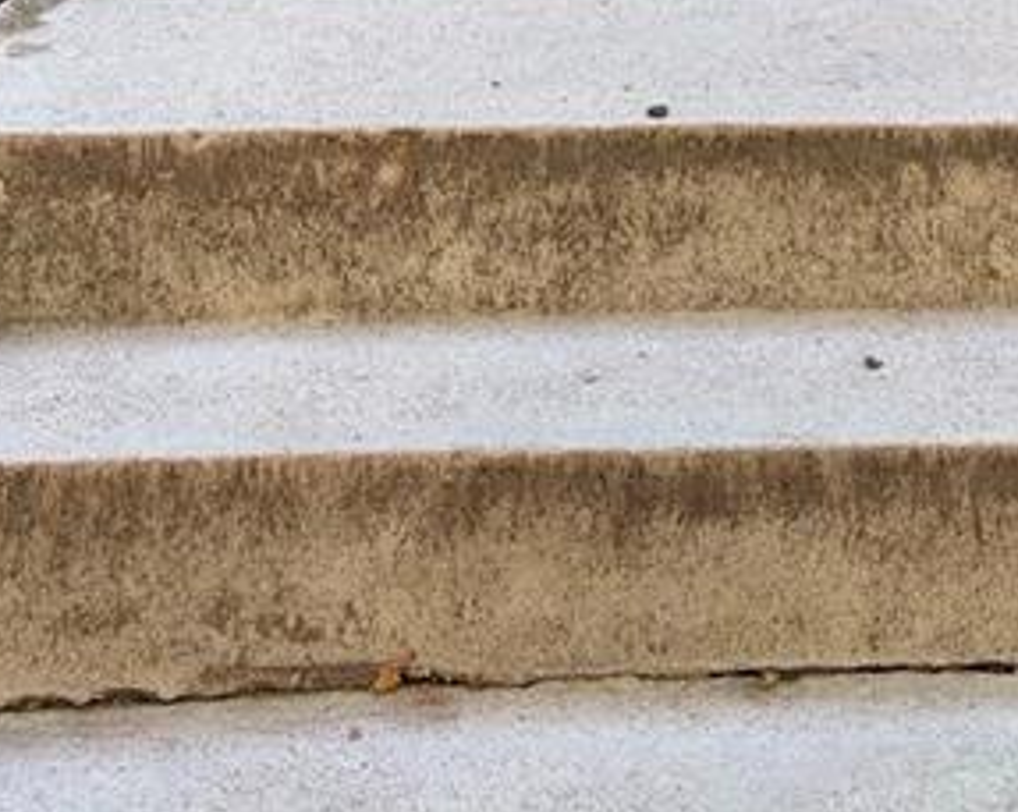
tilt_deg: +1.2
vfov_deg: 19.4
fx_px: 2047
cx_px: 624
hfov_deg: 27.9
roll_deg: +0.5
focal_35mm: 68
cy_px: -429
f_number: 1.6
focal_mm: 5.96
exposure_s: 1/122
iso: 40
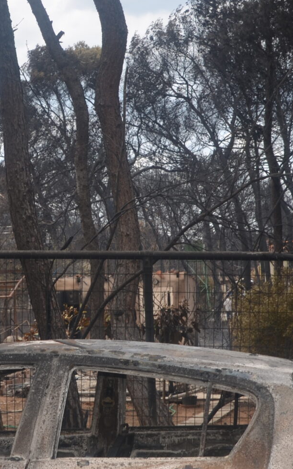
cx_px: 138
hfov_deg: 14.2
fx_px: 1180
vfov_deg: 22.2
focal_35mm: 92
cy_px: 363
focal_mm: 23
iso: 100
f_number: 5.6
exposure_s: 1/250
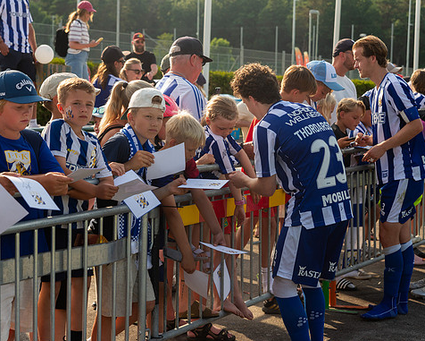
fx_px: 1006
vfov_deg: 19.2
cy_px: 172
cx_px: 229
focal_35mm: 80
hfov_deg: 23.8
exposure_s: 1/1600
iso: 560
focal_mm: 70
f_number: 4
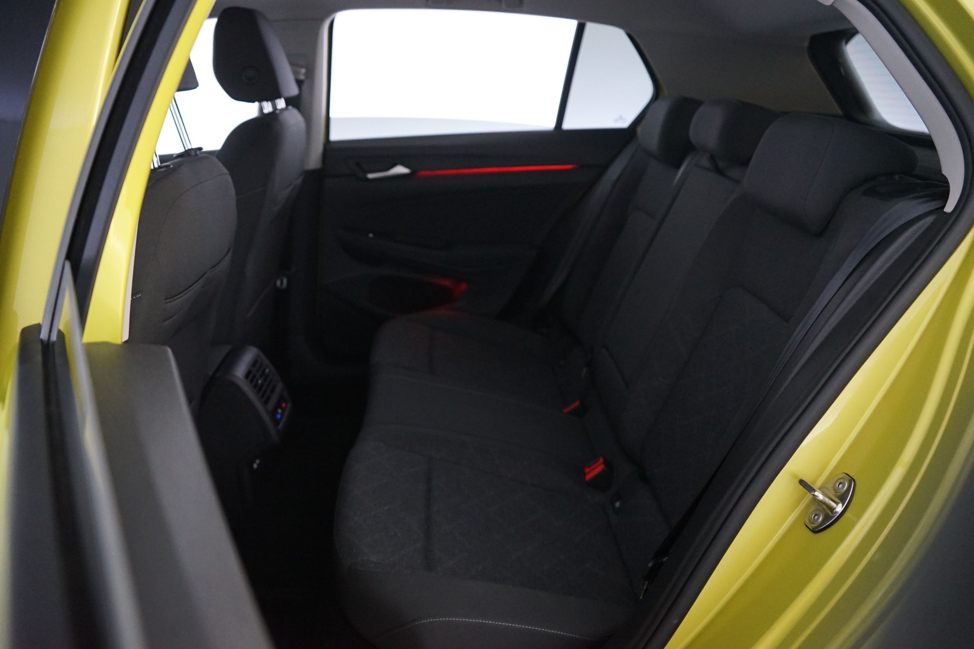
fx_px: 1082
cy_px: 324
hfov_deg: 48.5
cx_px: 487
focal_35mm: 40
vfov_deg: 33.4
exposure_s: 1/15
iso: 4000
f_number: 4
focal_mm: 40
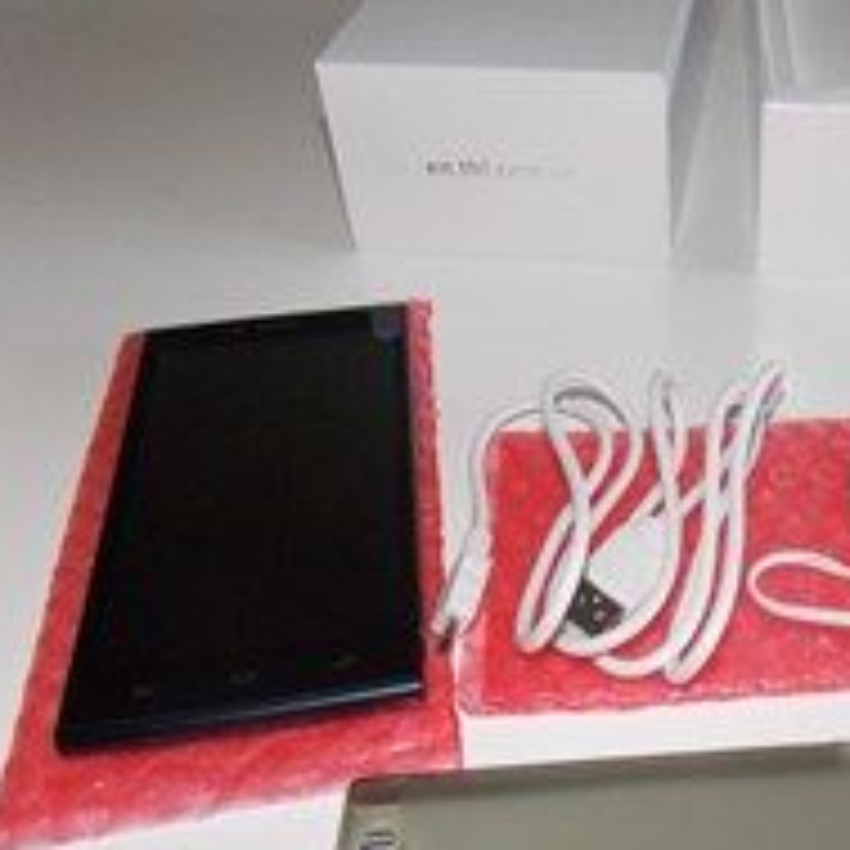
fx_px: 1195
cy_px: 526
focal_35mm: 43
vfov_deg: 38.9
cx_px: 693
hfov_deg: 37.6
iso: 200
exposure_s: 1/30
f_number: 3.1
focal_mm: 4
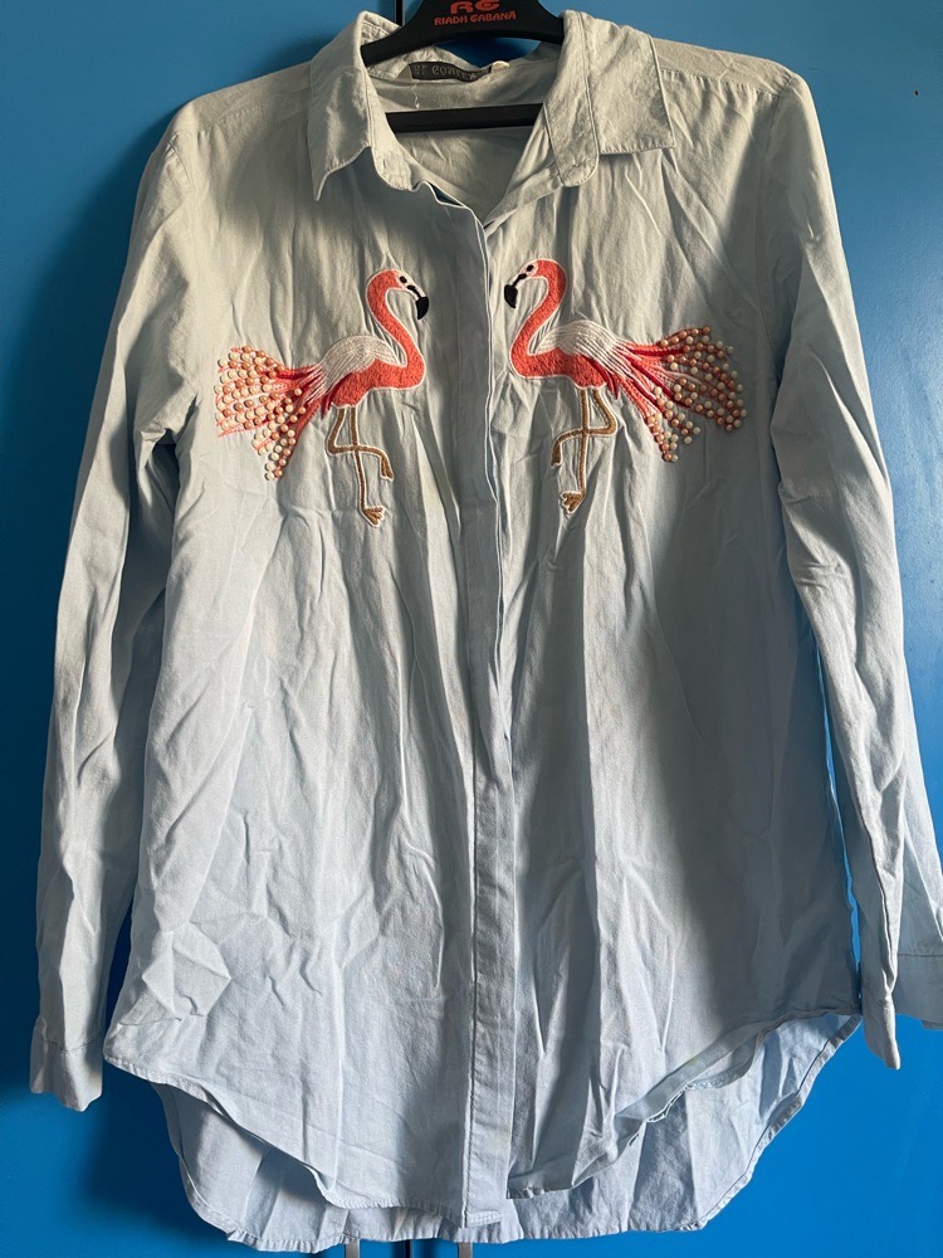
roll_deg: +0.4
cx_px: 472
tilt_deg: -1.1
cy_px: 629
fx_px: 908
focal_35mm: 25
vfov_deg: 69.4
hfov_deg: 54.9
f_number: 1.6
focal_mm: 5.1
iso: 160
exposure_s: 1/60
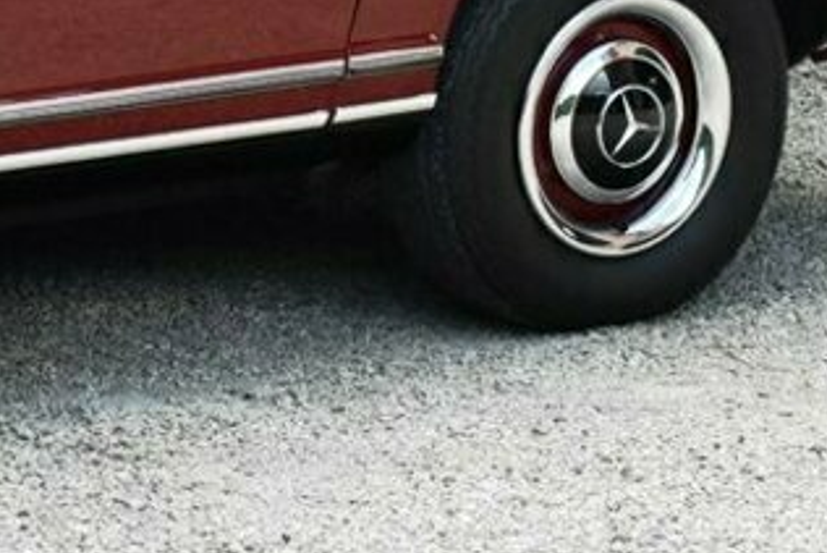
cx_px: -361
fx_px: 4183
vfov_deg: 7.5
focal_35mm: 182
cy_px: -94
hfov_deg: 10.9
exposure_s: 1/250
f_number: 5
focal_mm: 32
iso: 400
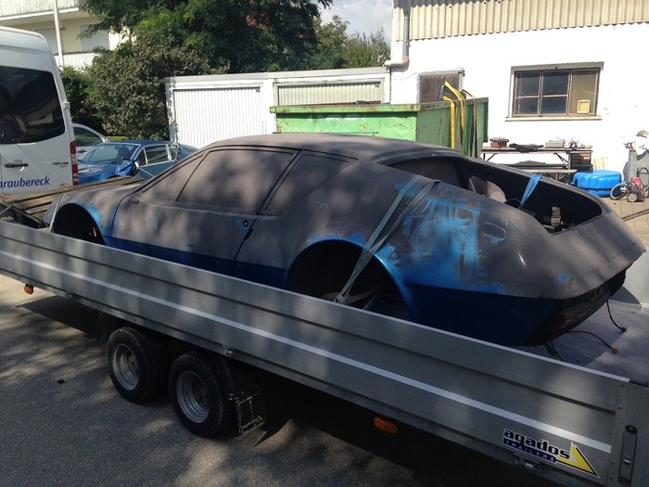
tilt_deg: -12.4
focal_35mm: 33
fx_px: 619
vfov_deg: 42.9
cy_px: 244
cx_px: 324
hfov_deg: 55.4
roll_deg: +2.3
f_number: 2.4
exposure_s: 1/1261
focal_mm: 4.12
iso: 50
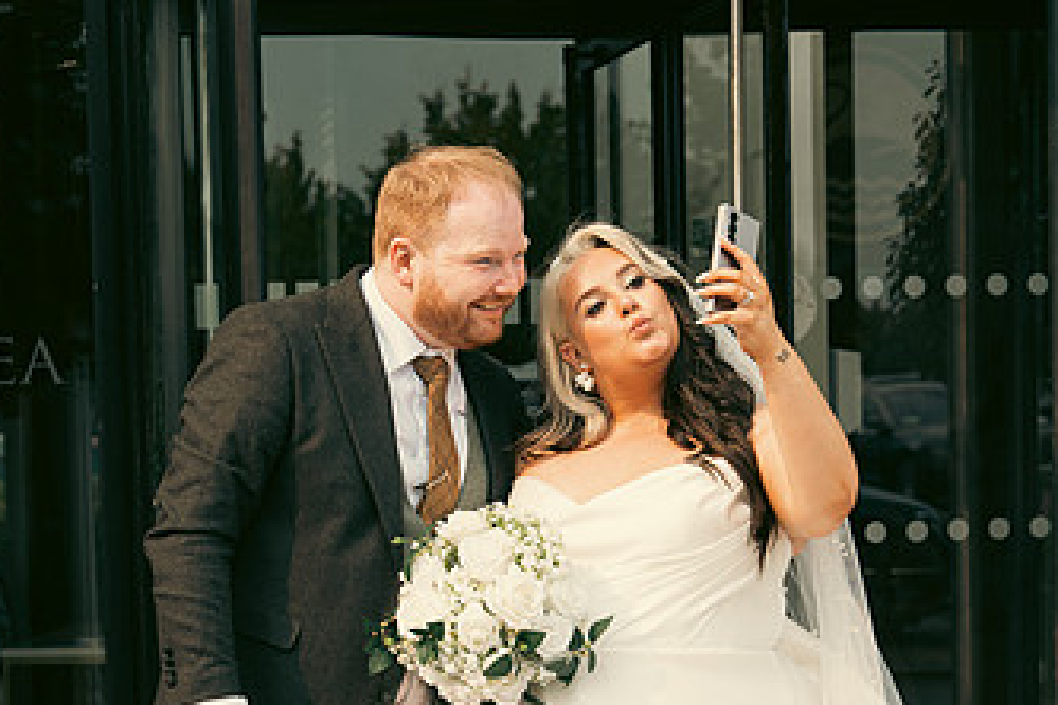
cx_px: 674
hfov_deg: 16.8
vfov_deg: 11.2
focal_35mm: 122
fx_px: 3585
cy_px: 611
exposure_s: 1/250
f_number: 5
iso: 125
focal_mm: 70
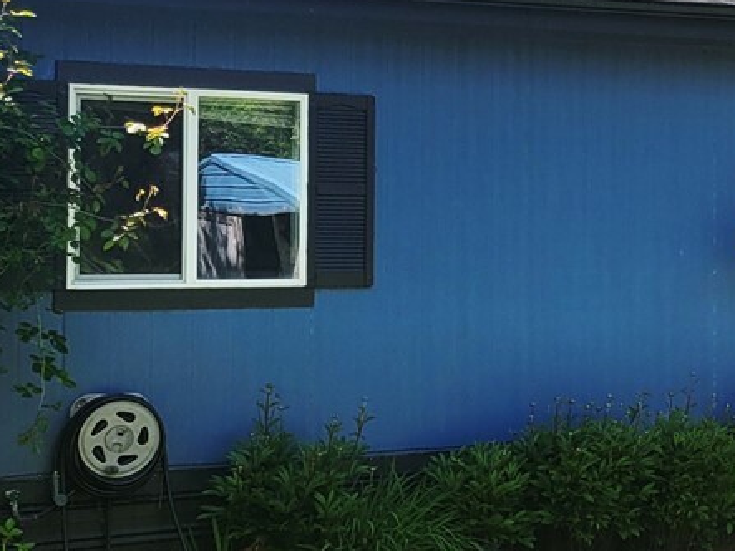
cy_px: 206
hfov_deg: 19.6
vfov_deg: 15.7
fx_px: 1995
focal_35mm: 94
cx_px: 886
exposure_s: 1/1111
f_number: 1.8
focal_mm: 5.4
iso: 40
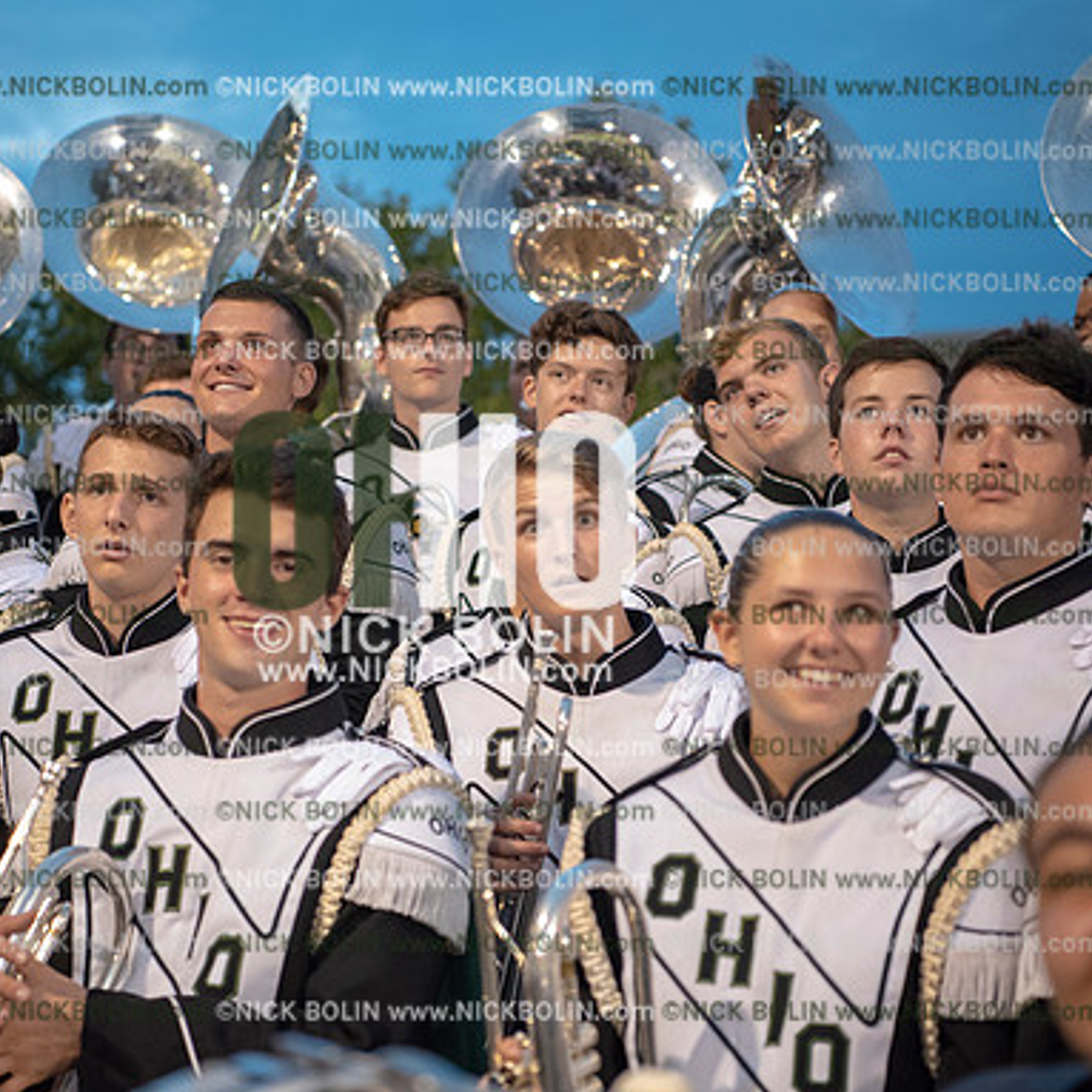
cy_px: 549
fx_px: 3212
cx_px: 433
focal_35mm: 90
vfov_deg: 19.3
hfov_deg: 19.3
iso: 3200
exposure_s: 1/100
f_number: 3.2
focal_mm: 70
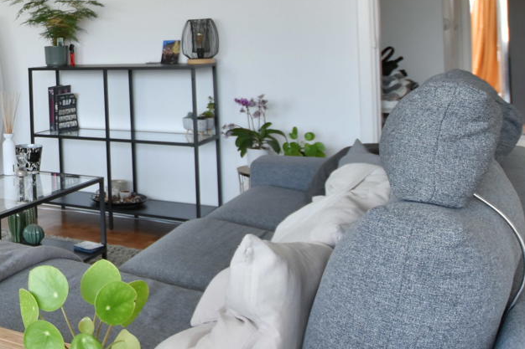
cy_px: 41
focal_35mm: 47
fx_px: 692
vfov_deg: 27.5
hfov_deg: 32.8
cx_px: -131
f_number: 4.5
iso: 800
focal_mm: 11
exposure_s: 1/100
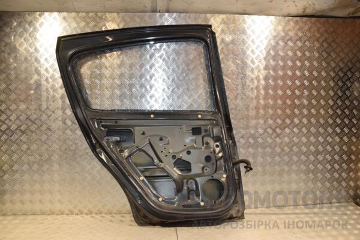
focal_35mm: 27
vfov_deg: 47.9
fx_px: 270
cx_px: 180
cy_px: 120
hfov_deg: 67.4
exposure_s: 1/200
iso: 800
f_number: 5.6
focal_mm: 18
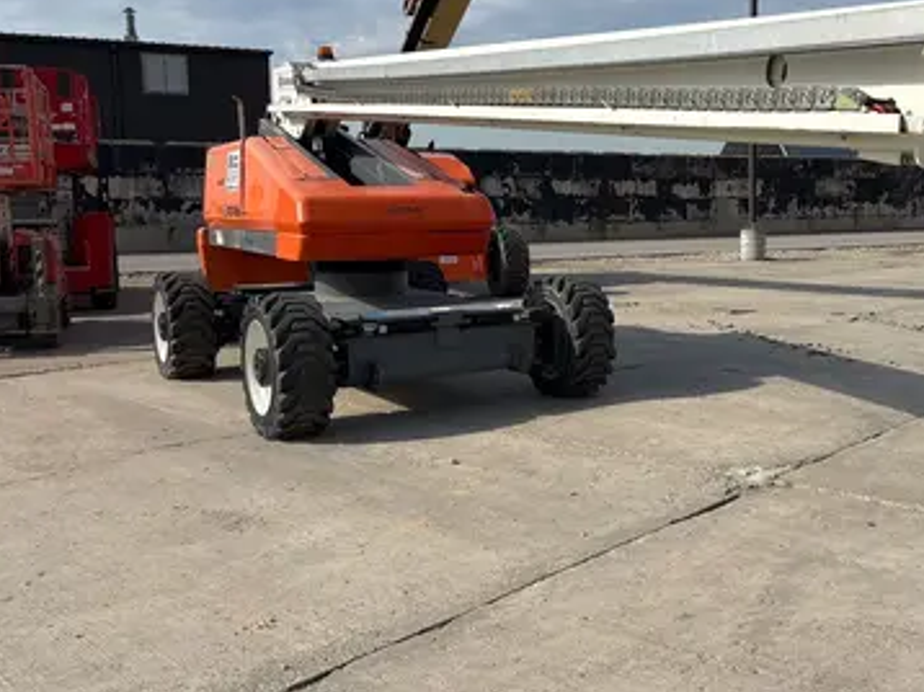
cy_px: 319
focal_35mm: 40
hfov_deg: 45.1
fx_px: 1067
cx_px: 705
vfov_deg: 35.9
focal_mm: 5.96
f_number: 1.6
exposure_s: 1/4425
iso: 50
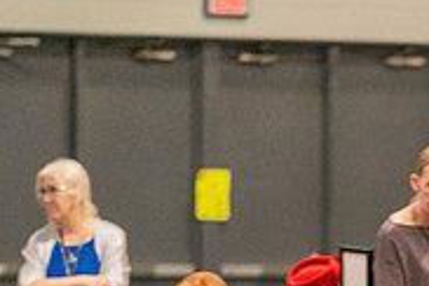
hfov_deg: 3.2
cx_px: 567
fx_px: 7555
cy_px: 451
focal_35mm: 634
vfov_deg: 2.2
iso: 6400
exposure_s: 1/250
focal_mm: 200
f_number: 2.8
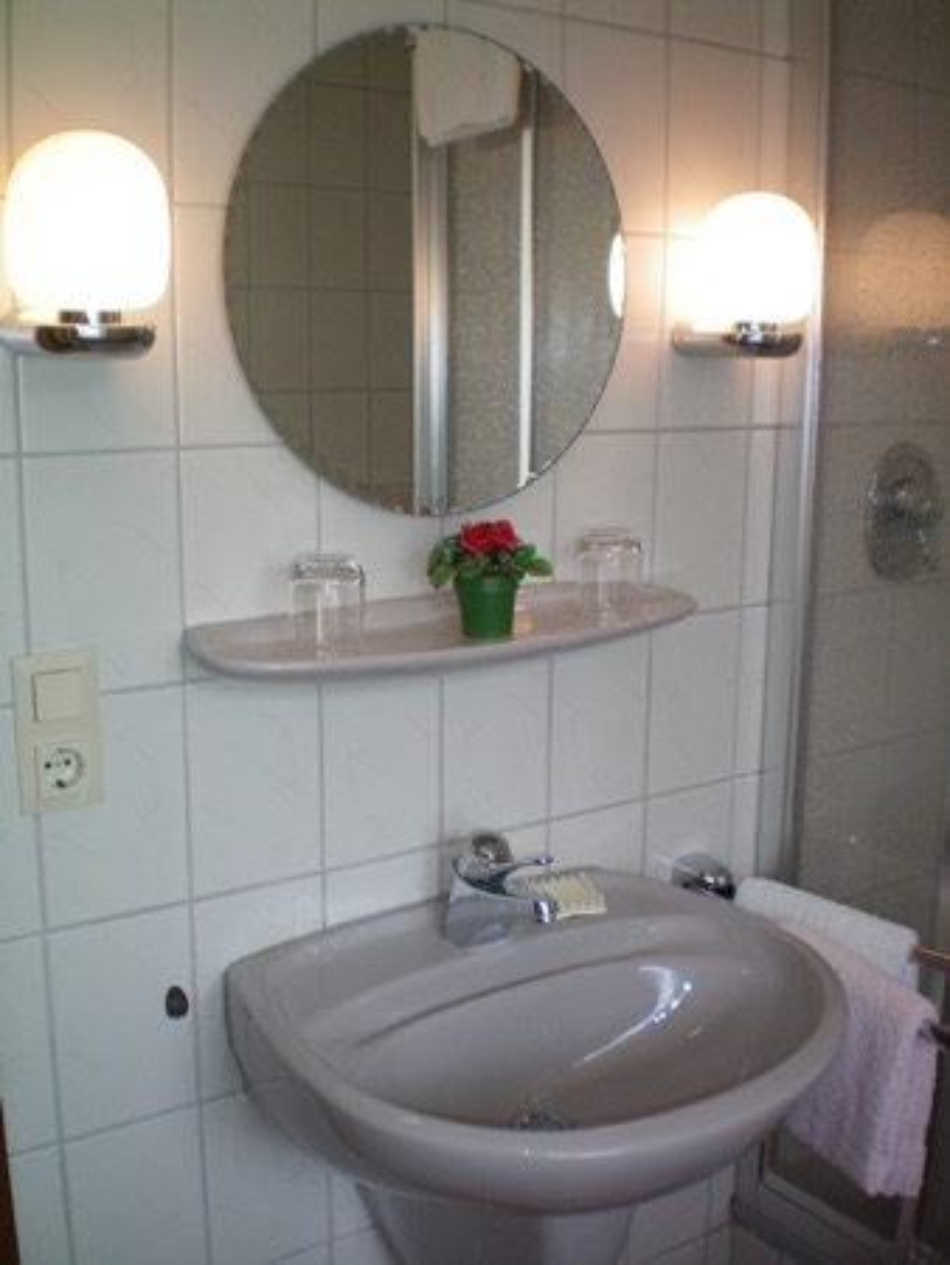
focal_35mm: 38
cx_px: 475
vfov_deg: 49.0
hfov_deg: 37.8
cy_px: 632
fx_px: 1389
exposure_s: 1/60
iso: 64
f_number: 3.1
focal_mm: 6.3
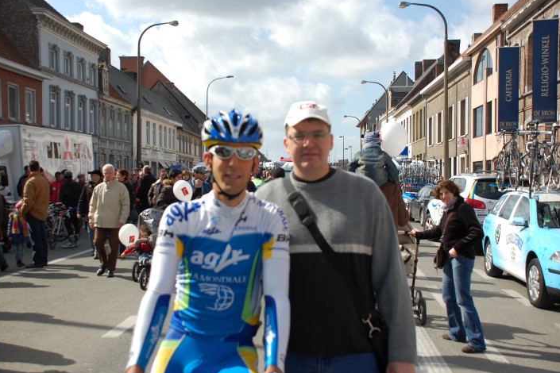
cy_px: 186
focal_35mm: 43
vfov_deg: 31.2
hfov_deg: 45.4
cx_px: 278
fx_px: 669
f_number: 4.5
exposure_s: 1/1000
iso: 200
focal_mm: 28
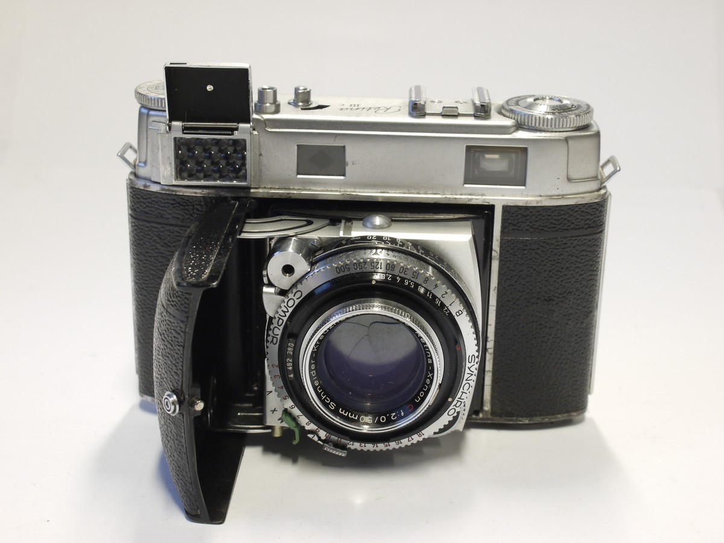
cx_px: 362
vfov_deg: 24.4
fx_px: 1255
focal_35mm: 60
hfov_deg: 32.2
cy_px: 272
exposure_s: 1/10
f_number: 9
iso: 400
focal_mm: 30
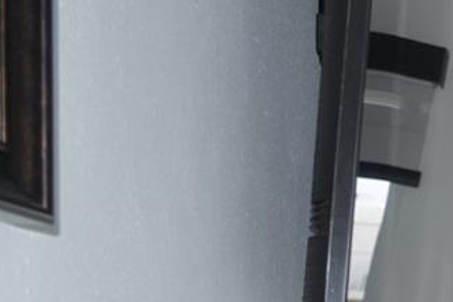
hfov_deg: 12.6
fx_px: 1661
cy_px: 580
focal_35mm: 132
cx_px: 1043
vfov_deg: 9.7
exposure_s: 1/200
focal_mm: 18
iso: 100
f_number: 4.5
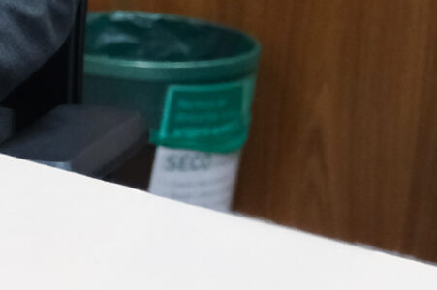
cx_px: -682
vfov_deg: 5.4
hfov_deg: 7.6
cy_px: -157
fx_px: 3032
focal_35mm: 250
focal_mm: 29.2
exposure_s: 1/200
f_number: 2.8
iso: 2000
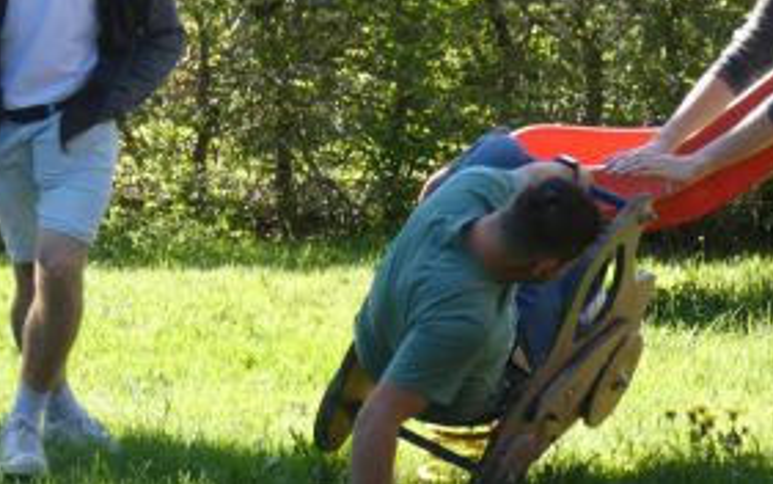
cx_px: 374
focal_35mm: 232
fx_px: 4890
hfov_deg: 9.0
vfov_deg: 5.7
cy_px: 77
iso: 160
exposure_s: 1/125
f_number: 5.4
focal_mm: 27.5
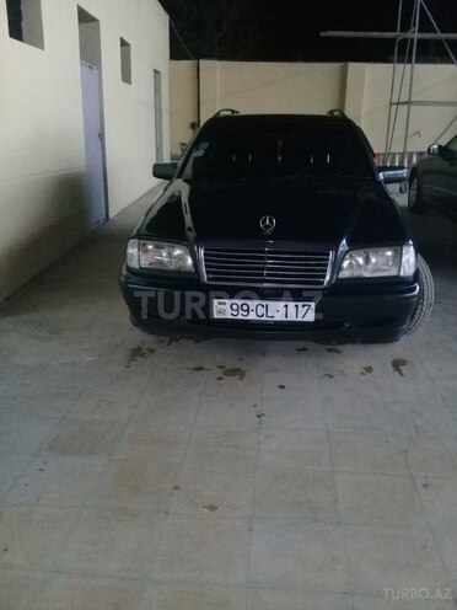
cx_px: 228
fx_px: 546
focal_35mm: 31
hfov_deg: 45.4
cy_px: 305
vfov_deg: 58.4
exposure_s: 1/20
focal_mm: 3.3
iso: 640
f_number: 2.2
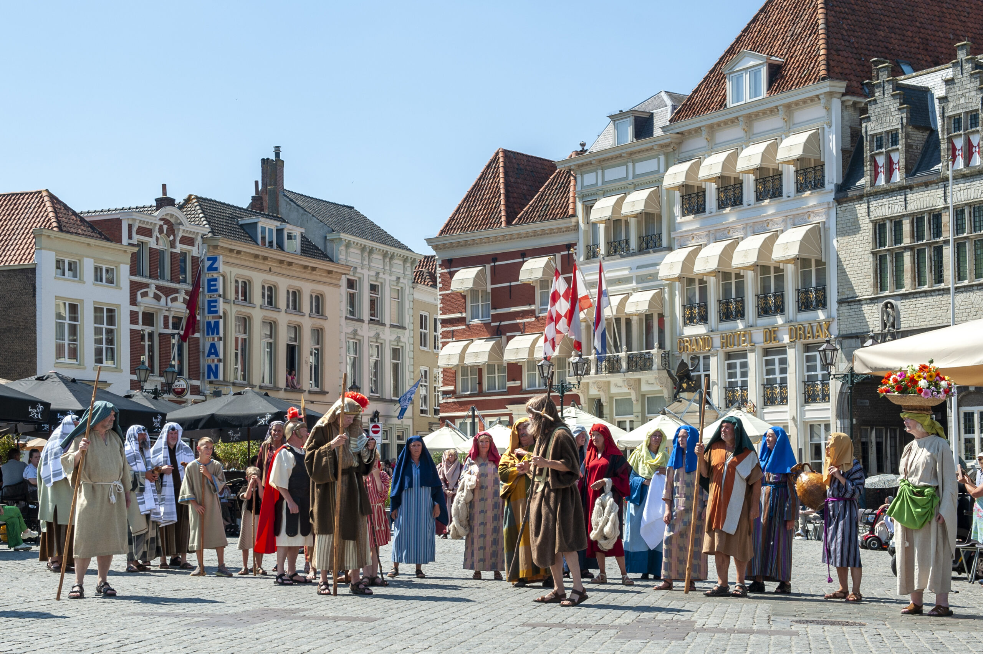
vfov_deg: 27.0
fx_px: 1364
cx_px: 492
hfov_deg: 39.6
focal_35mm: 50
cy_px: 327
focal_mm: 50
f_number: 9
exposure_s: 1/320
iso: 125
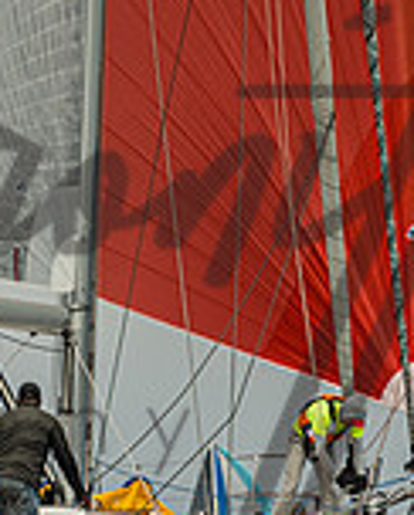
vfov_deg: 2.4
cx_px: -111
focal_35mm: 801
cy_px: 130
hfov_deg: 1.9
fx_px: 12244
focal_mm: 185
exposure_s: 1/2000
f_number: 6.3
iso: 400
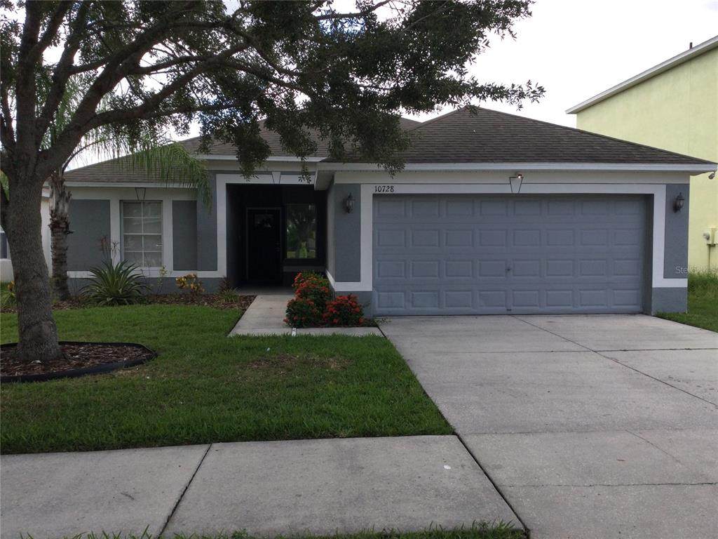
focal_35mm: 31
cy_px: 270
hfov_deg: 58.4
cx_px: 359
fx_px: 643
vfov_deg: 45.4
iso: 25
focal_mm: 3.3
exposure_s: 1/370
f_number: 2.4
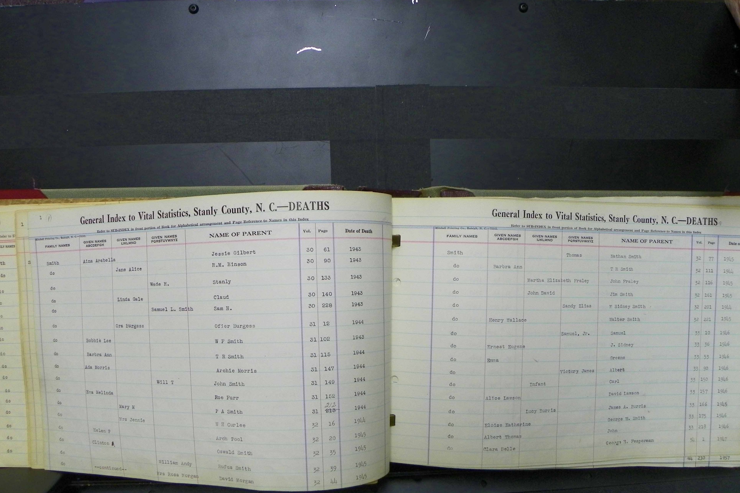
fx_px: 617
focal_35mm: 30
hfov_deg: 61.9
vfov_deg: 43.6
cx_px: 365
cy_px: 263
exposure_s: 1/30
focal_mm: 4.6
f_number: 2.8
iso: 100
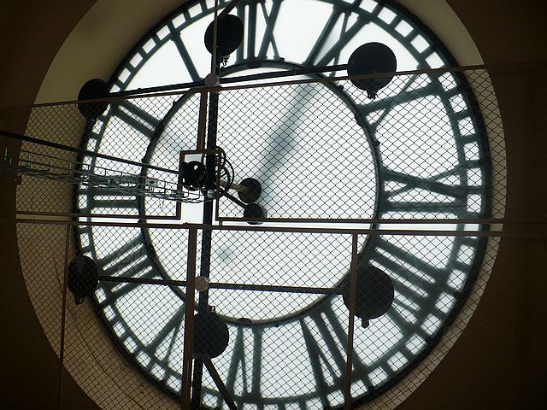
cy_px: 205
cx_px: 274
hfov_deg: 50.1
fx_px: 585
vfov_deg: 38.7
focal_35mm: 37
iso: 100
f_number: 2.8
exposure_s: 1/640
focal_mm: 6.1
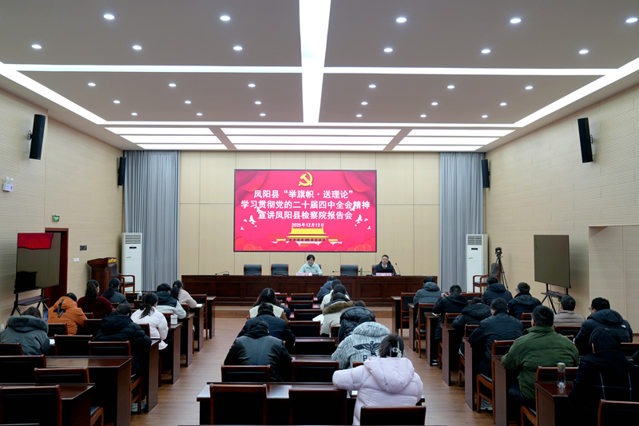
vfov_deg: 41.1
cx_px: 320
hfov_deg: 58.7
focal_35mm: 32
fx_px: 568
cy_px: 213
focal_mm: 32
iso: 250
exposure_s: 1/60
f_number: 4
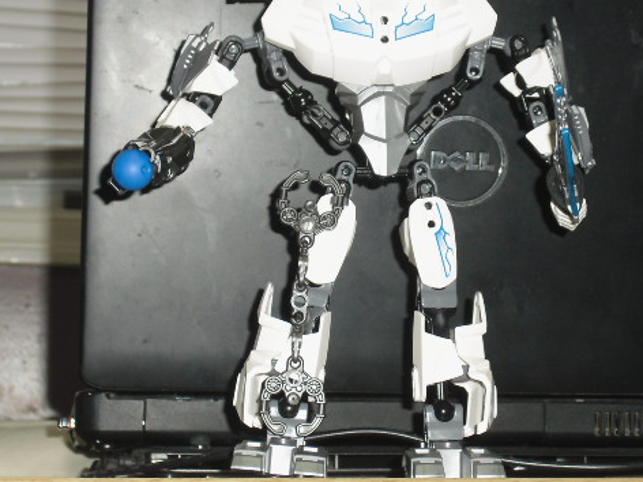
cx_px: 358
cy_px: 207
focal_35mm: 99
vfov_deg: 14.9
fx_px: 1839
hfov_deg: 19.8
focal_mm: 13.1
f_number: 4.6
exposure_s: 1/60
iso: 200
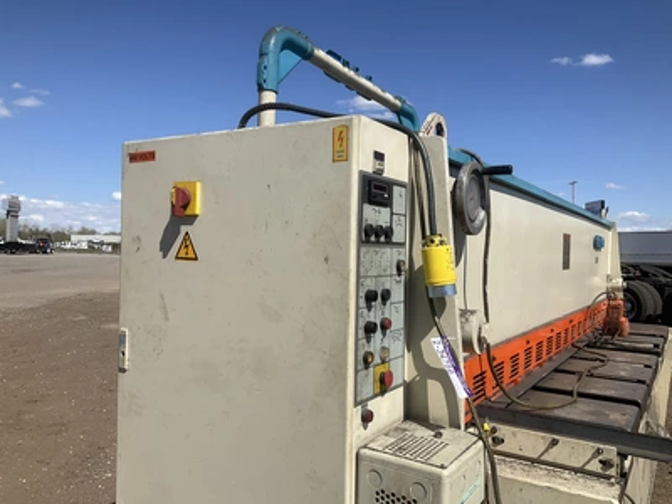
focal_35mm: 29
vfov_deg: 48.2
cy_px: 252
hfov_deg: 61.7
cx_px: 336
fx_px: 563
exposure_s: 1/2959
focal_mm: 3
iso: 25
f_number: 1.8
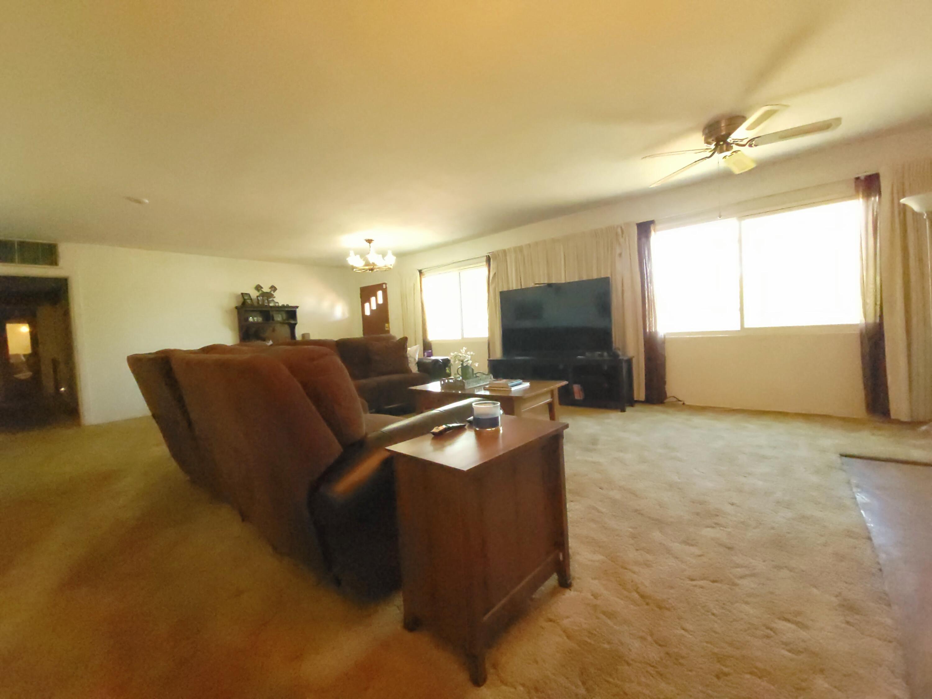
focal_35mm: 13
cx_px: 466
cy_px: 350
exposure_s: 1/253
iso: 3200
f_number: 2.2
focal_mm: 2.2
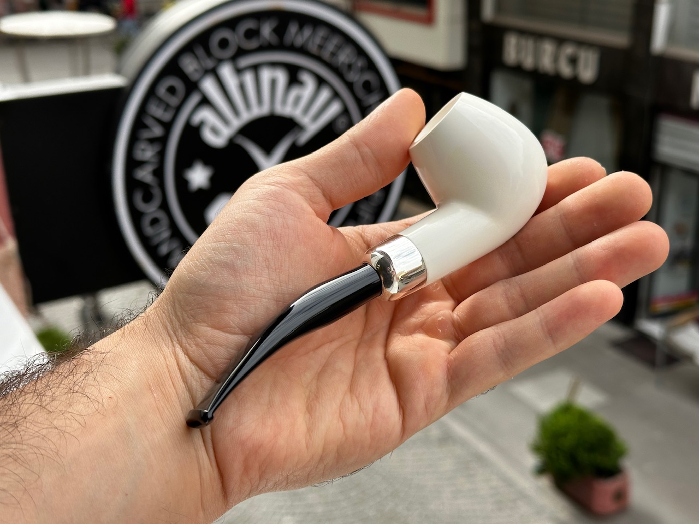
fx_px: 969
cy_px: 262
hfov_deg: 39.7
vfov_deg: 30.3
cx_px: 350
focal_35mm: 48
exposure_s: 1/1073
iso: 64
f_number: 1.78
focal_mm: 6.86
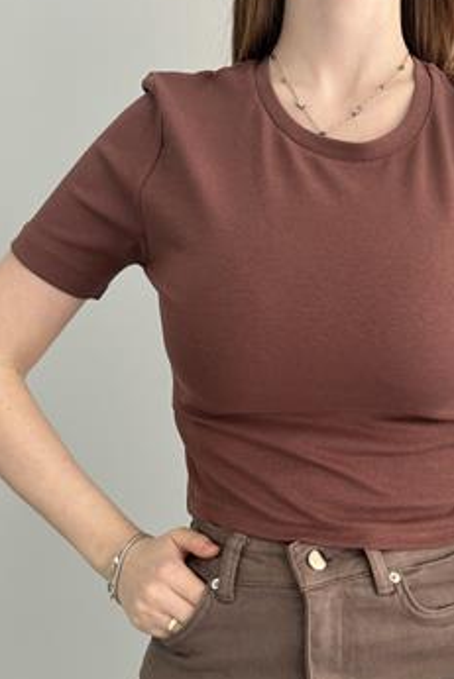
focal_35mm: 37
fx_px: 699
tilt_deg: -5.0
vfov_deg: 51.1
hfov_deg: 35.5
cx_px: 313
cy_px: 443
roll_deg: +0.0
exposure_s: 1/60
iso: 250
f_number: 1.78
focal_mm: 6.86
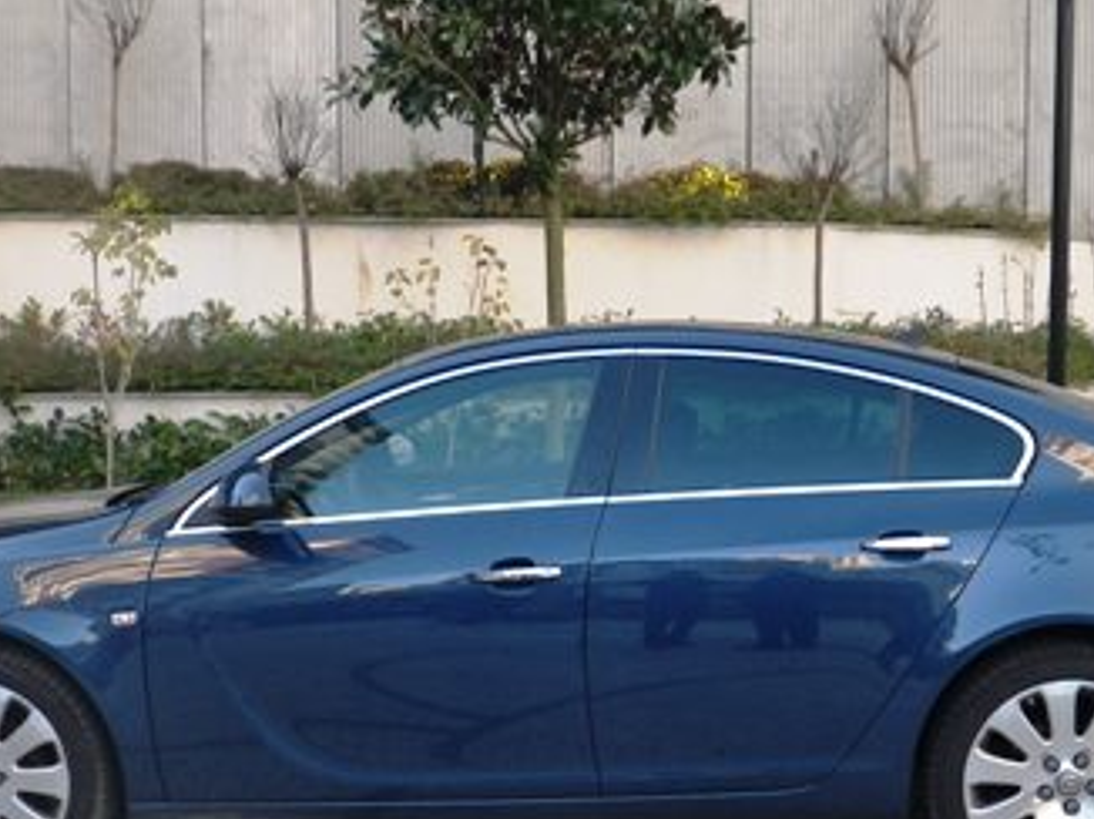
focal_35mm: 55
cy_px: 477
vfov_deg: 26.5
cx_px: 617
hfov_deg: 34.9
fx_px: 1737
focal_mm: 5
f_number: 3.5
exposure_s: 1/50
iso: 80
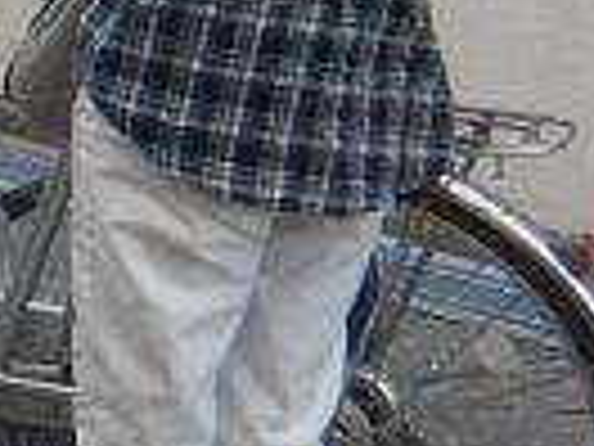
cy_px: -99
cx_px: -364
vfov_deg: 12.5
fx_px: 1991
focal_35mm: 116
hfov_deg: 15.3
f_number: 2.8
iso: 125
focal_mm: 4.3
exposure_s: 1/160
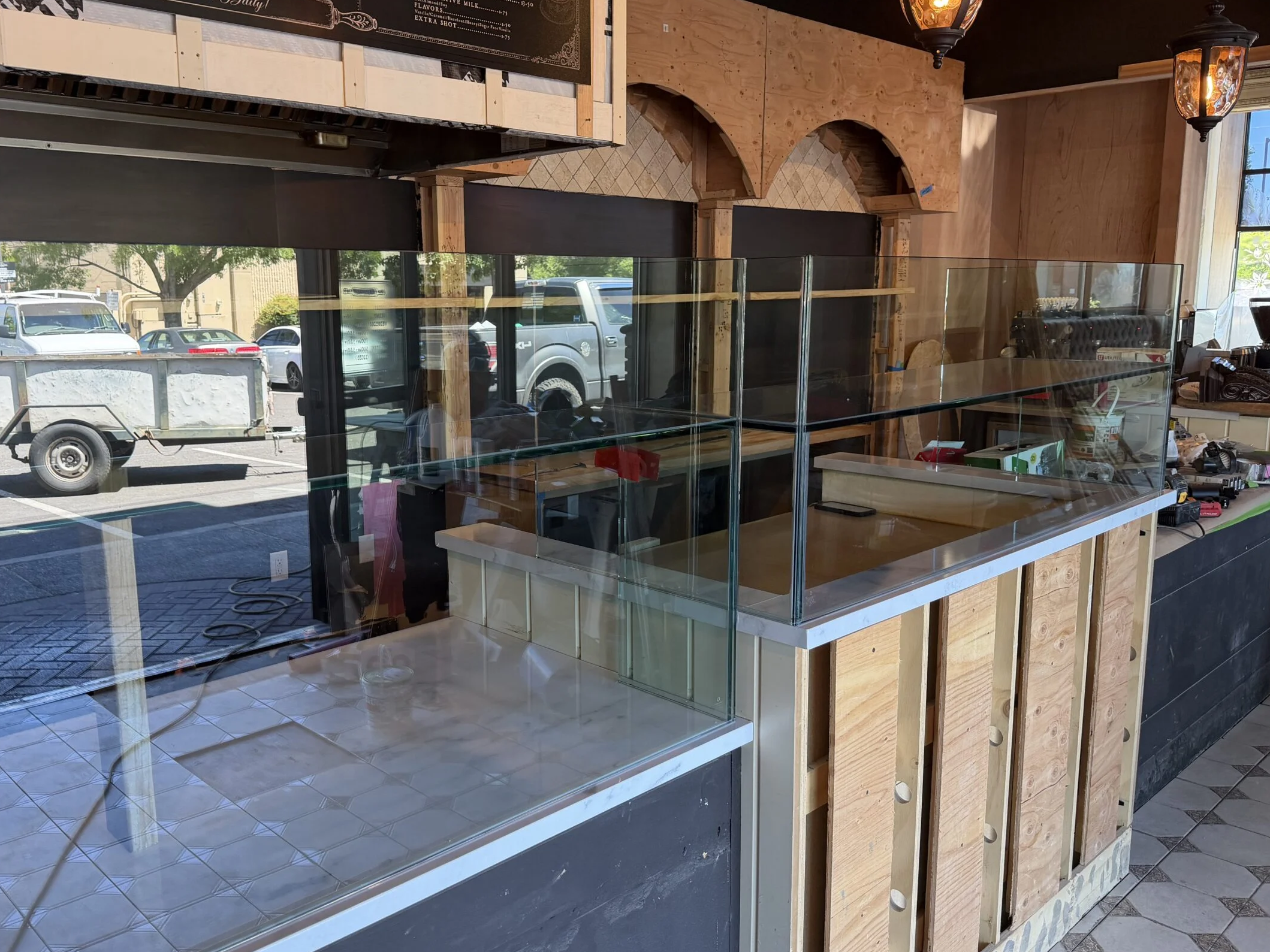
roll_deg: +1.4
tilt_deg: -9.4
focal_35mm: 29
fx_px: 1064
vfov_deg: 48.2
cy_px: 472
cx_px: 579
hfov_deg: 61.6
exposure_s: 1/120
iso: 125
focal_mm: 6.76
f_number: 1.78
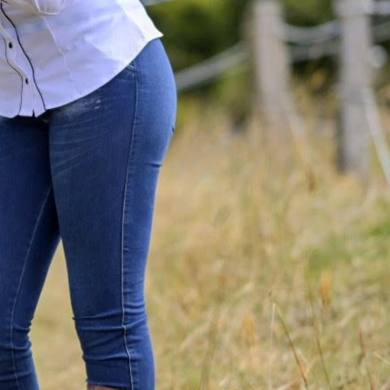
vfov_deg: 6.4
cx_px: -45
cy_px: 67
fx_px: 3480
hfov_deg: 6.4
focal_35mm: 273
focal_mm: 85
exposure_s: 1/4000
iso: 80
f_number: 1.8
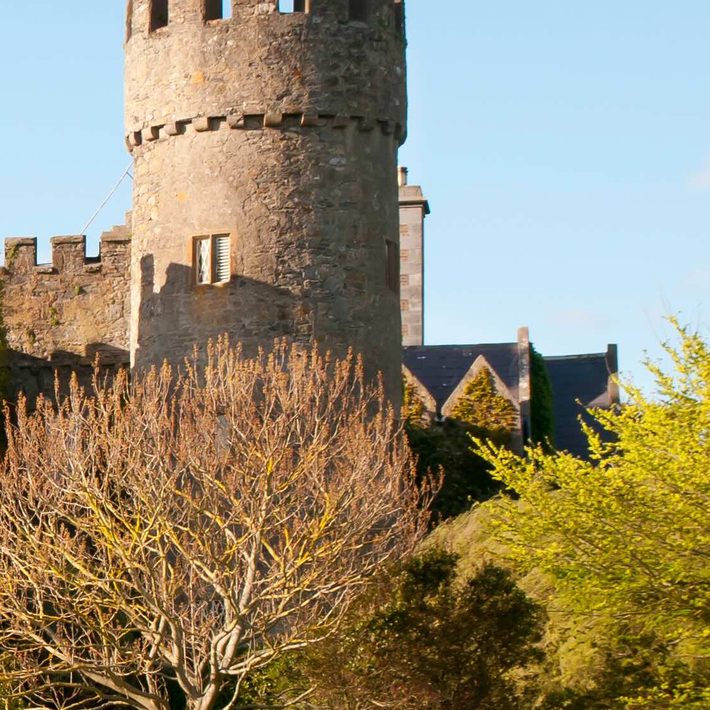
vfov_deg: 9.6
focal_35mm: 182
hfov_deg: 9.4
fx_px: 4223
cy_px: 440
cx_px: -323
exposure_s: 1/250
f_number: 8
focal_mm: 38
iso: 200
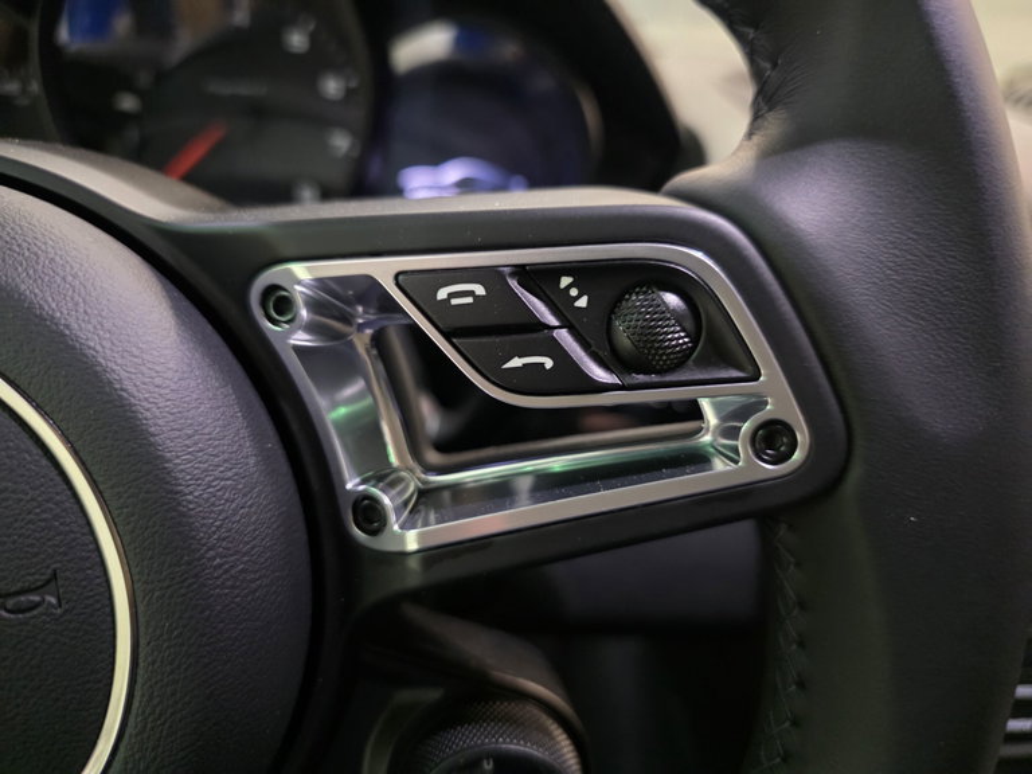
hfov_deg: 73.9
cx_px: 516
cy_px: 387
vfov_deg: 58.9
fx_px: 686
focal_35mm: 23
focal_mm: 6.3
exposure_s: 1/30
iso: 1250
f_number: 1.7
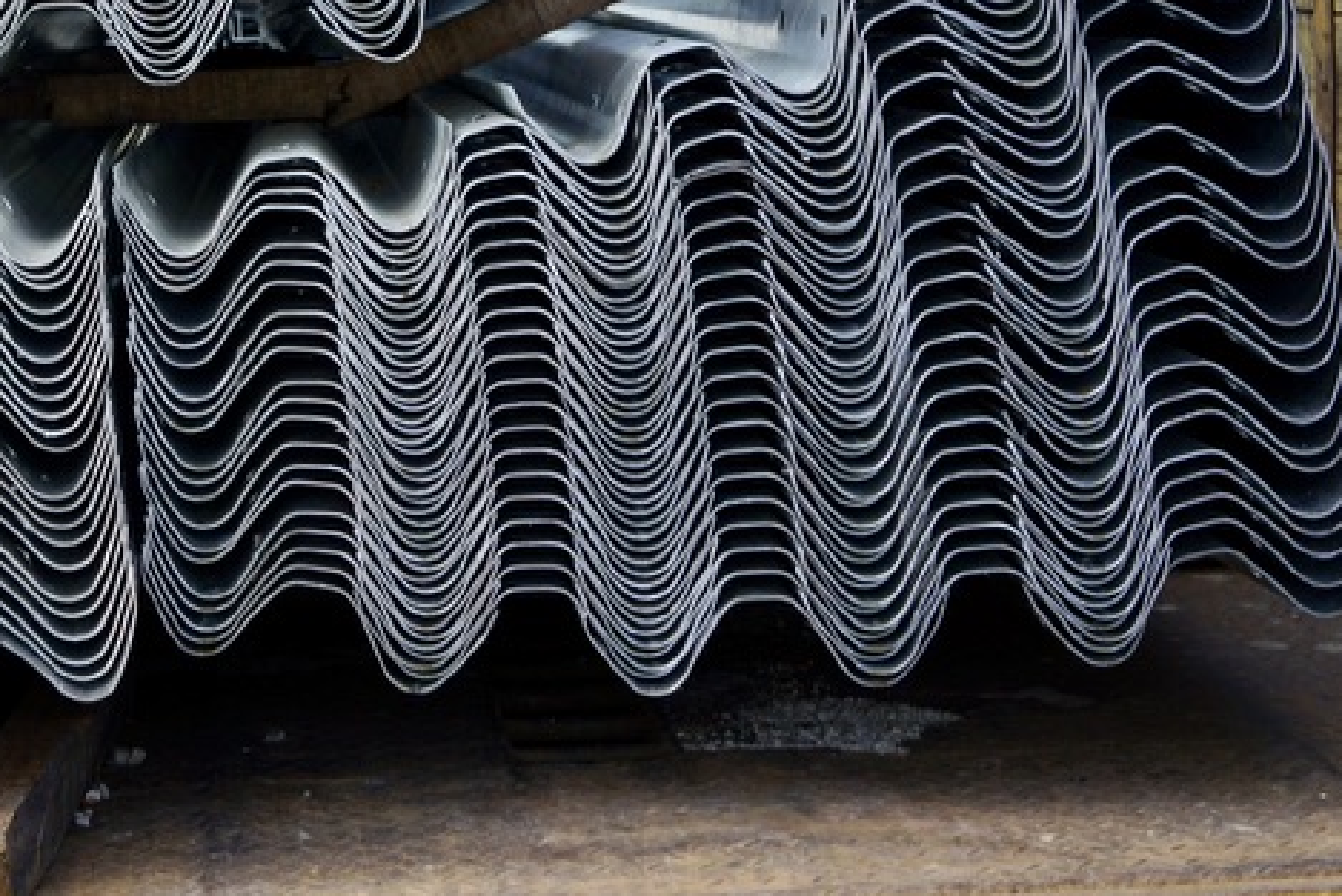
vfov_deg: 16.3
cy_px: -126
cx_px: 31
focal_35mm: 81
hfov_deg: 24.1
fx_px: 3020
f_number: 9
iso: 100
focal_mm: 35
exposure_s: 1/200
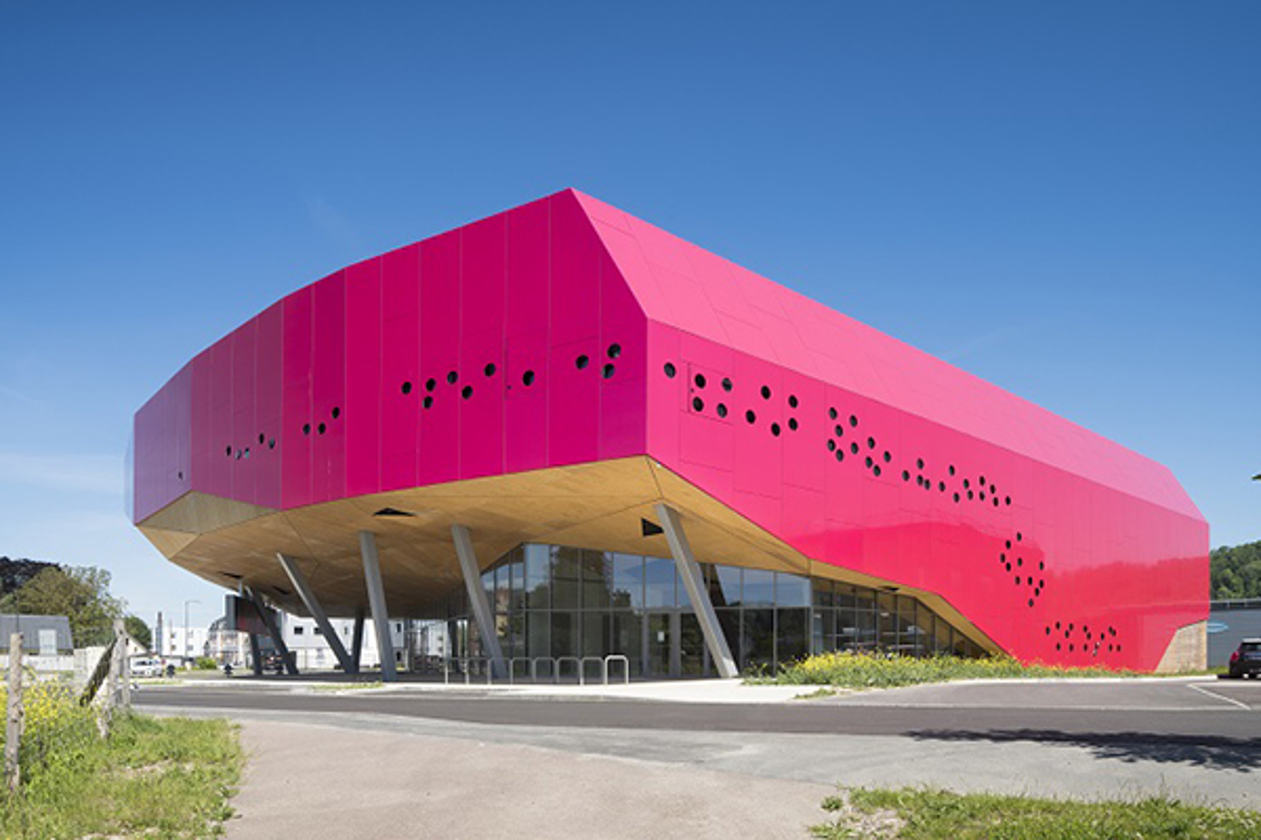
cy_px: 420
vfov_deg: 53.1
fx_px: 841
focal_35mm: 24
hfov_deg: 73.7
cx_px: 630
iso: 100
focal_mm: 24
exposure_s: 1/100
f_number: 11
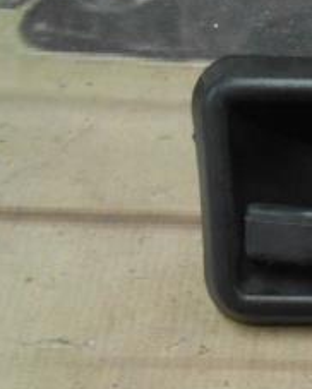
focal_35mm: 67
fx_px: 772
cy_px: 363
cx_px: 446
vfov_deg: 27.1
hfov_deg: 20.2
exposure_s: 1/15
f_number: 3.5
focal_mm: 4.6
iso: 400
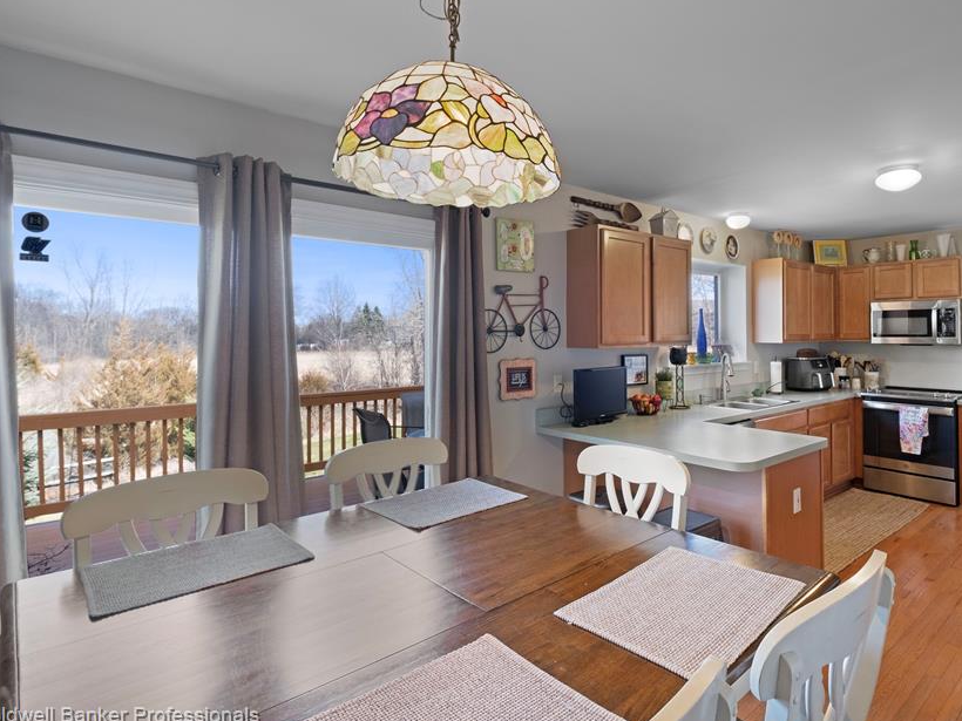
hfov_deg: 86.8
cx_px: 571
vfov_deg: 71.5
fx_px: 500
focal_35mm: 18
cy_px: 331
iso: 400
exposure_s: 1/4
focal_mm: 10
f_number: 7.1
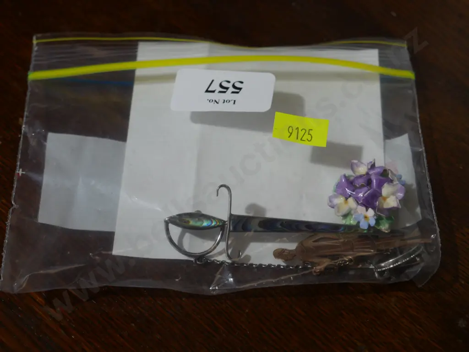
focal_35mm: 62
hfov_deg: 31.2
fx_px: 840
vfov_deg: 23.7
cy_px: 176
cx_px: 234
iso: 500
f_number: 5.4
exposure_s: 1/80
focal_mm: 31
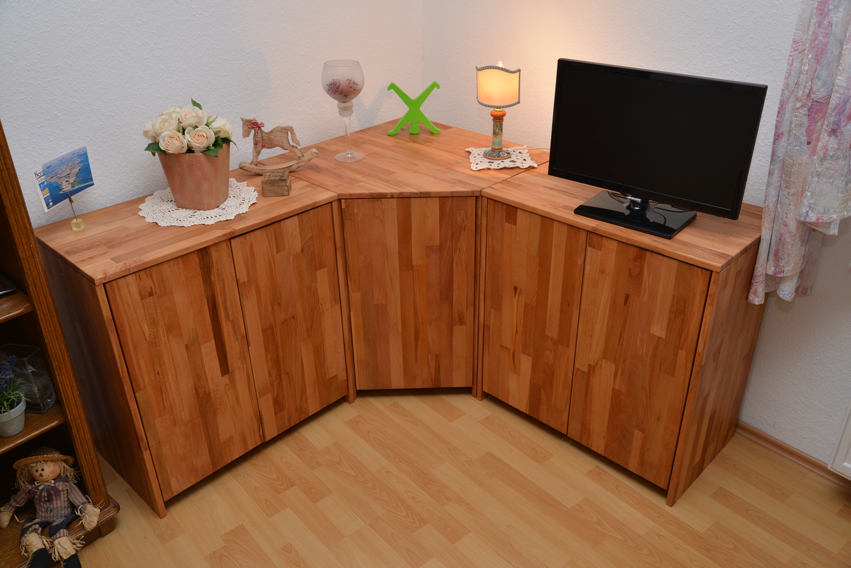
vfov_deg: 41.1
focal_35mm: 32
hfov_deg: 58.7
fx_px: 757
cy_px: 284
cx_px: 426
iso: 400
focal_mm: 32
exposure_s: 1/60
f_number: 5.6
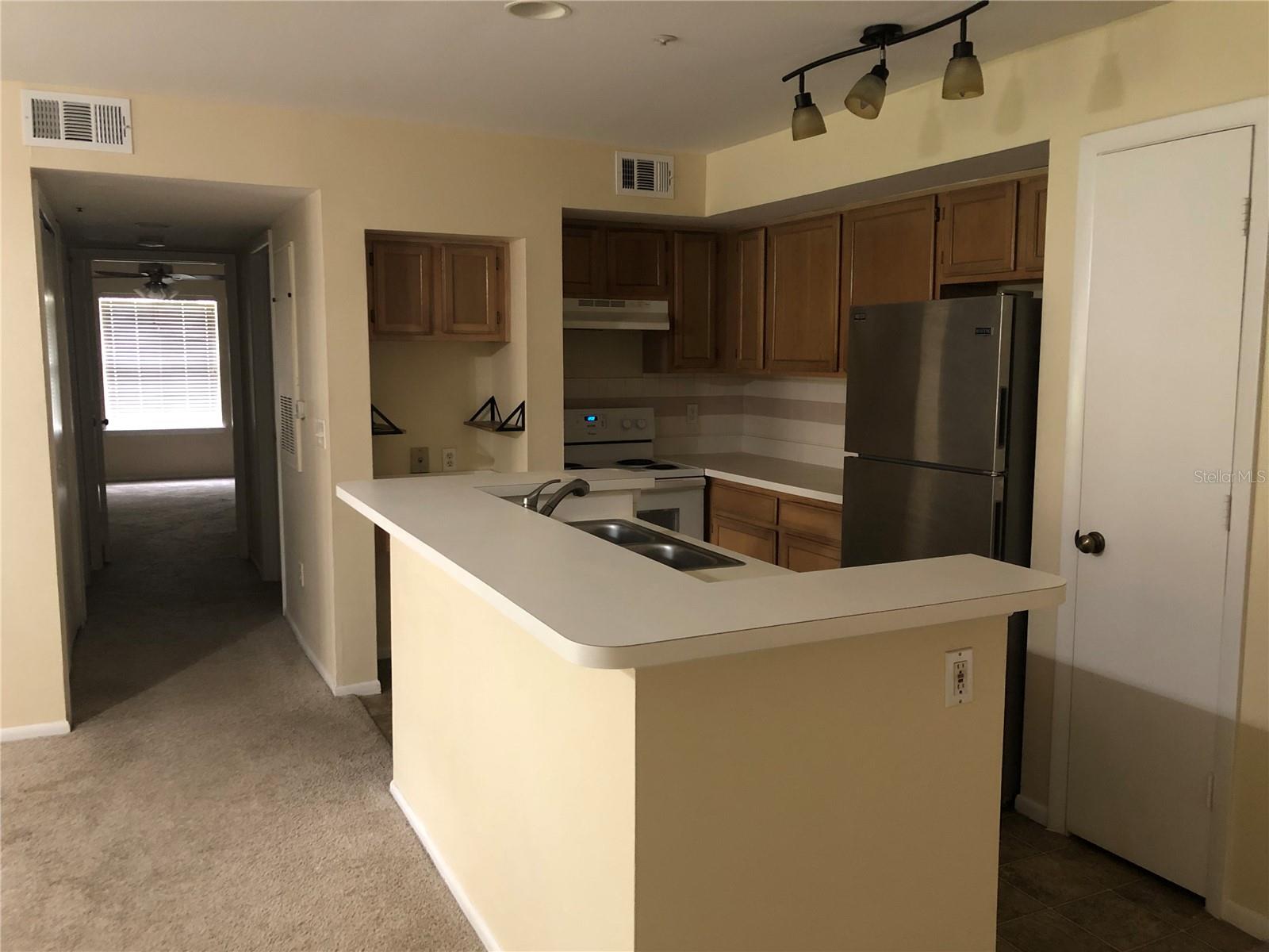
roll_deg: -0.2
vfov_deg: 49.7
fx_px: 1026
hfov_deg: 63.4
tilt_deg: -7.6
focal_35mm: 28
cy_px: 476
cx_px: 634
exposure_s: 1/9
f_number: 1.8
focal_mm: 3.99
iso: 100
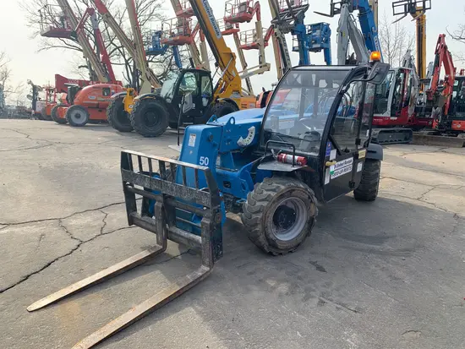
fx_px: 349
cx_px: 232
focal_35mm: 26
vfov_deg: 53.1
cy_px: 174
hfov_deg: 67.3
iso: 25
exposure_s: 1/696
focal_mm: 4.25
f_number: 1.8
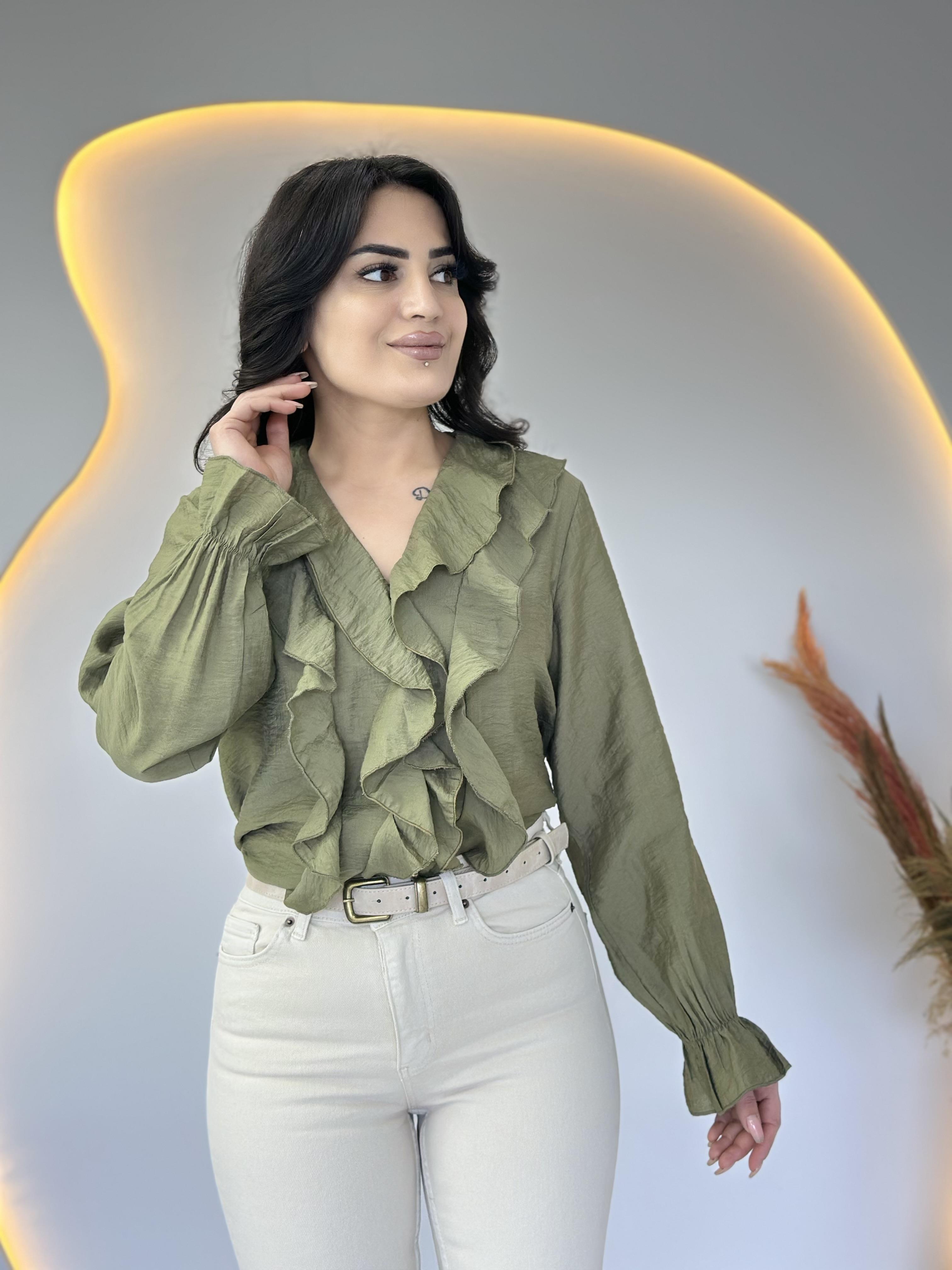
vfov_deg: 39.7
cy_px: 635
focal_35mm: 48
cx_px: 476
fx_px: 1760
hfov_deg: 30.3
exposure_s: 1/100
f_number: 1.78
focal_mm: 6.86
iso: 100
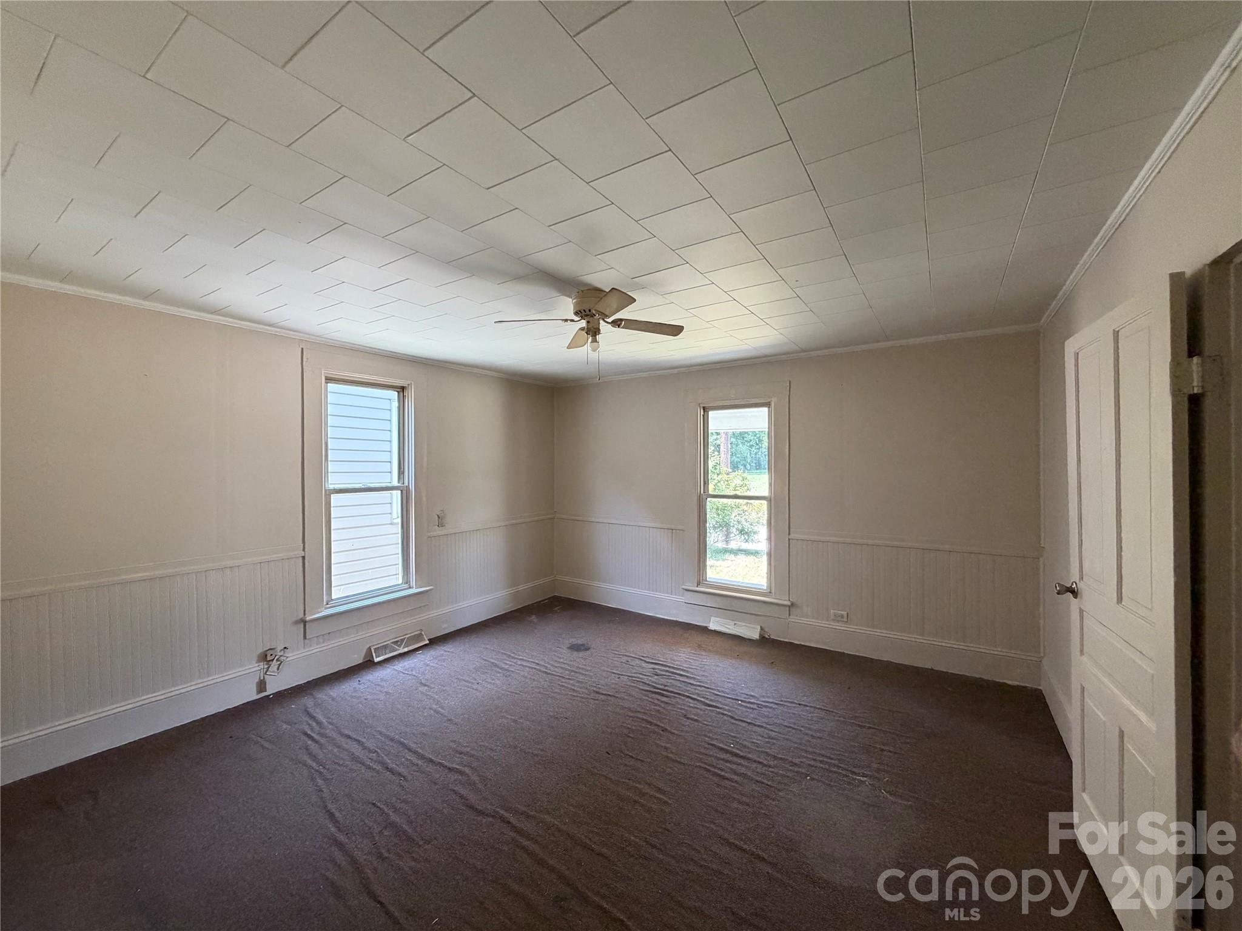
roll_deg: +0.2
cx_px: 621
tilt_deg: -0.6
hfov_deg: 102.1
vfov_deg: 85.7
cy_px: 466
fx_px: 502
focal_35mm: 14
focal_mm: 2.22
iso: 320
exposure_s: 1/68
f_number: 2.2
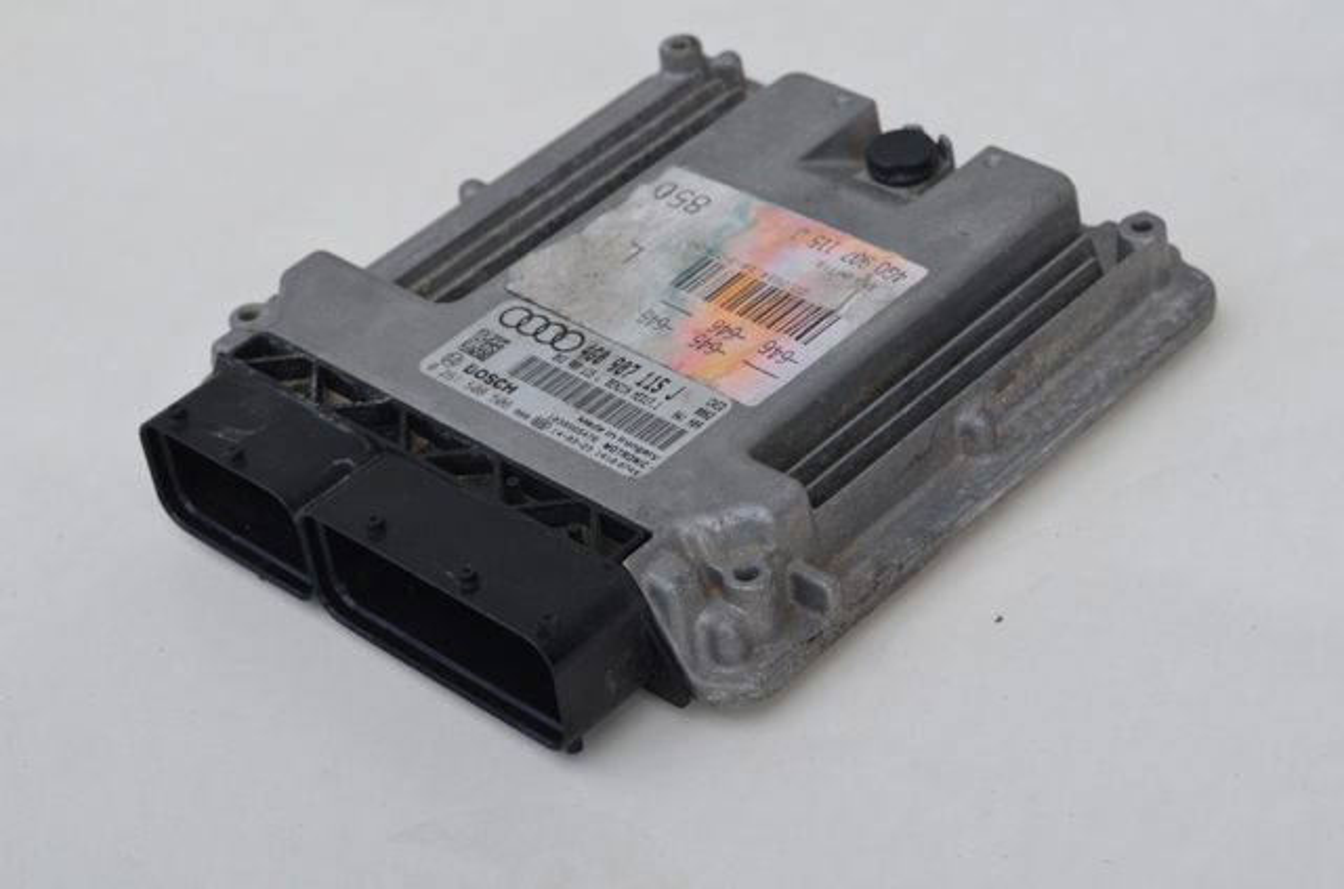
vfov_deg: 18.1
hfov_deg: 27.1
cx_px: 672
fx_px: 2792
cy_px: 444
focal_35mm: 75
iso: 200
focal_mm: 50
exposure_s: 1/250
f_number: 8
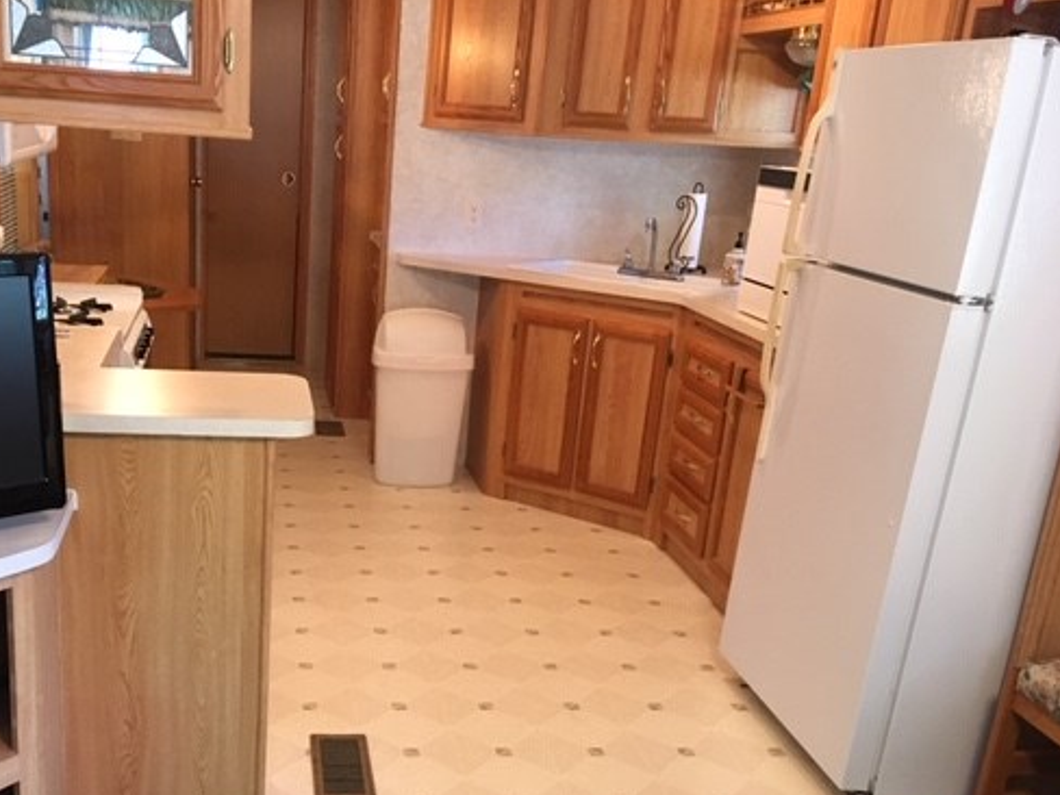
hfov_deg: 48.4
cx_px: 382
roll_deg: -2.0
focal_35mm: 38
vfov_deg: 37.4
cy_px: 510
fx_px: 1164
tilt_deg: -20.2
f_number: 2.2
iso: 160
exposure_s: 1/30
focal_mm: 4.15
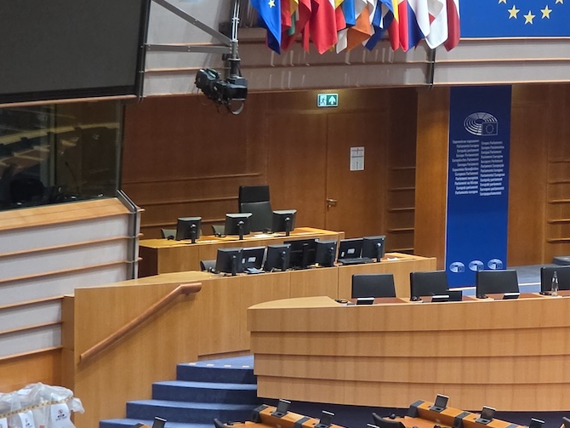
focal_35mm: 175
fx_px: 2883
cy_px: 279
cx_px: 623
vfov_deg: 8.5
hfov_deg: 11.1
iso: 320
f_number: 2.4
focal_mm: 7
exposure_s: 1/50
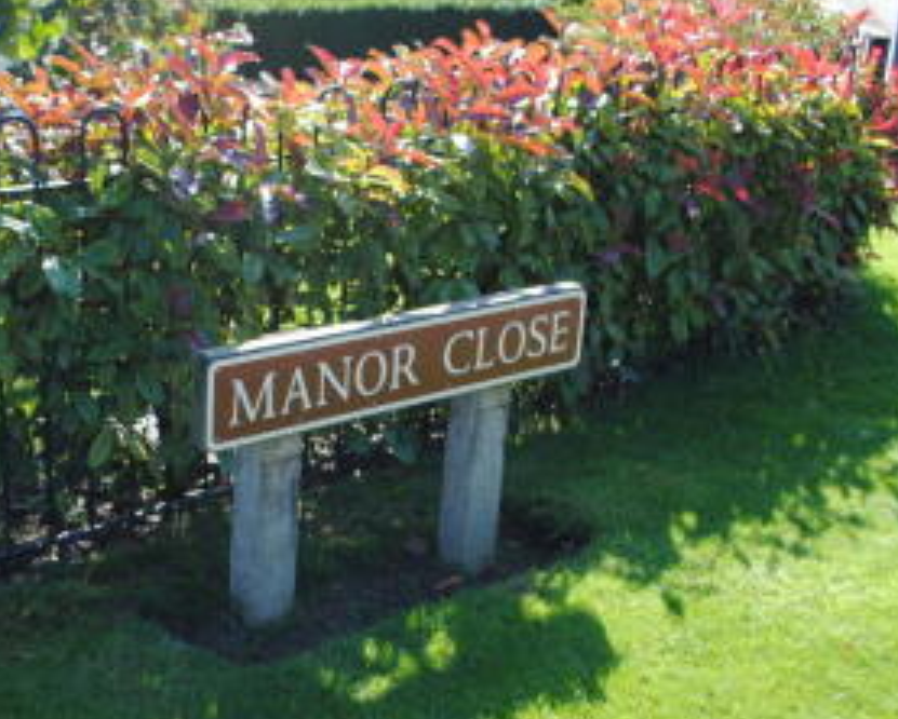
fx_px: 1543
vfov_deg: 26.1
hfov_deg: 31.9
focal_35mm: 58
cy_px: 481
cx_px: 237
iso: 100
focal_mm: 24
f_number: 5.6
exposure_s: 1/125
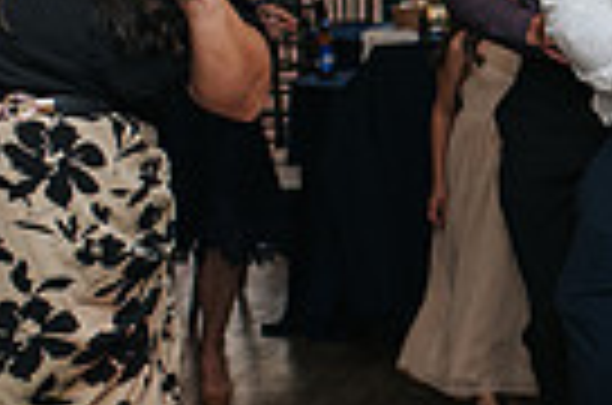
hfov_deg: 11.2
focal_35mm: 178
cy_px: 236
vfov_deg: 7.7
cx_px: 825
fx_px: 3019
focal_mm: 35
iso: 800
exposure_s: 1/200
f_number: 3.2
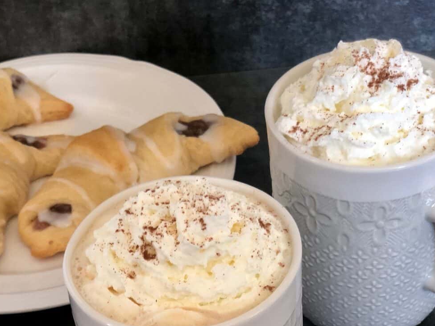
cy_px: 243
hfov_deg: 24.4
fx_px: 1005
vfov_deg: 18.3
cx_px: 209
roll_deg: +7.0
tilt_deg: -43.1
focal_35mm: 80
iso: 100
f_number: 2.4
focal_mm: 6
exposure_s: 1/40
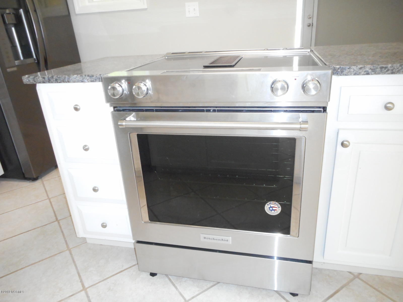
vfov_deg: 54.9
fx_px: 291
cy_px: 151
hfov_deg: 69.4
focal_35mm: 25
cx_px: 202
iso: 400
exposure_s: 1/25
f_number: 3.7
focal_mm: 4.5
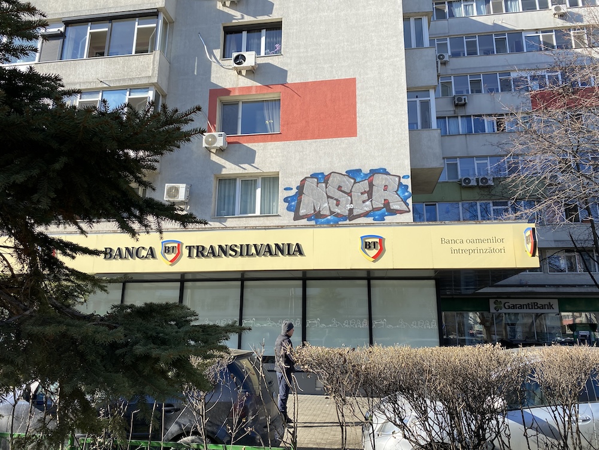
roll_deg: -1.0
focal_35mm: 26
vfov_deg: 53.1
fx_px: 450
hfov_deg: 67.3
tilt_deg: +11.2
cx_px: 300
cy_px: 225
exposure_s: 1/1543
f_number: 1.8
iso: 32
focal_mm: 4.25
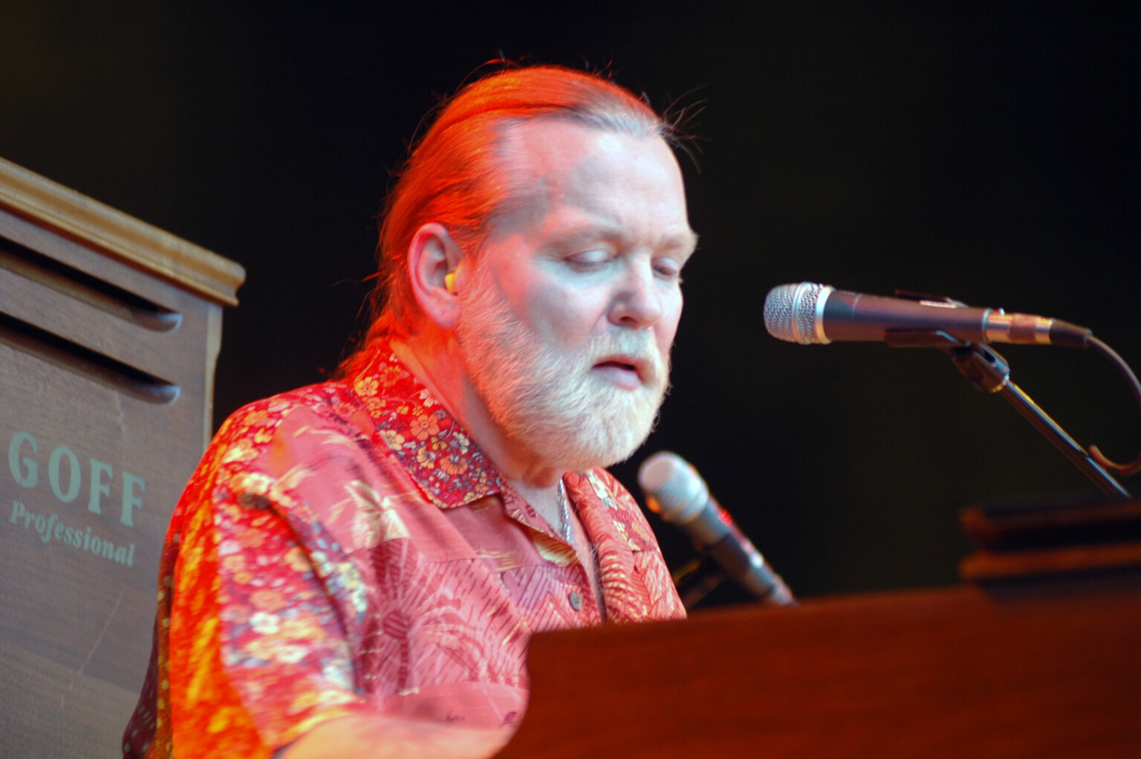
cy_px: 380
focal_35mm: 300
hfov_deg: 6.9
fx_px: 9499
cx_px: 570
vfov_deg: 4.6
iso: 280
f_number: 2.8
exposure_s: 1/30
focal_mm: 200
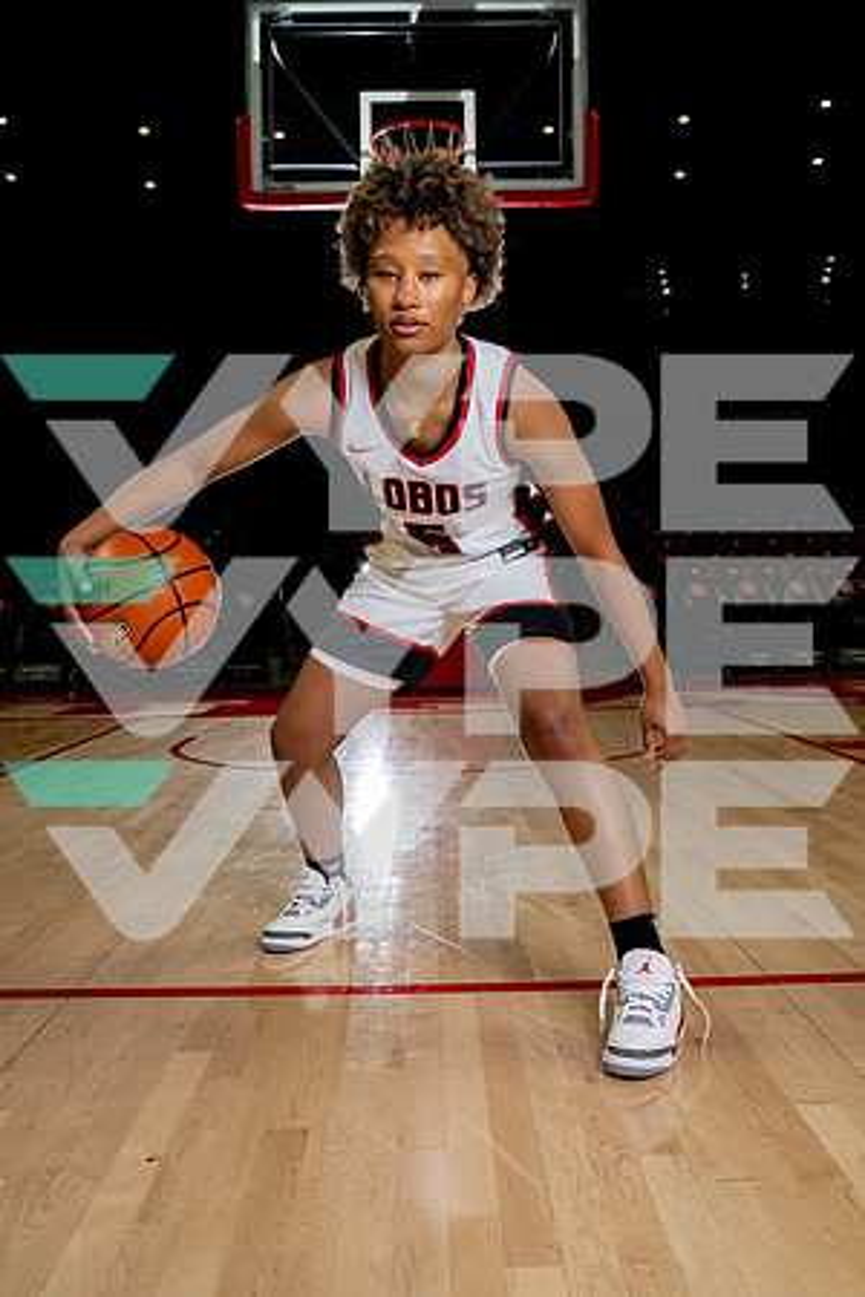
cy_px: 648
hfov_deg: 37.9
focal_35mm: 35
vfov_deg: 54.4
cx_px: 432
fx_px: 1261
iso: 250
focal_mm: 35
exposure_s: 1/250
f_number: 6.3
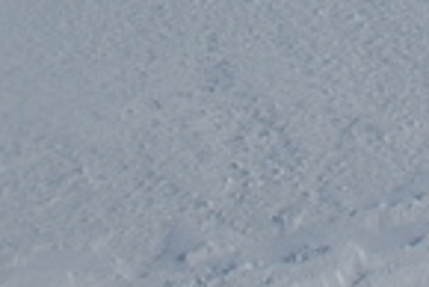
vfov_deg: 6.5
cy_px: -621
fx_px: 2266
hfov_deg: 10.4
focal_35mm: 190
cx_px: 649
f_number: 11
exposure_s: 1/500
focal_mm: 18
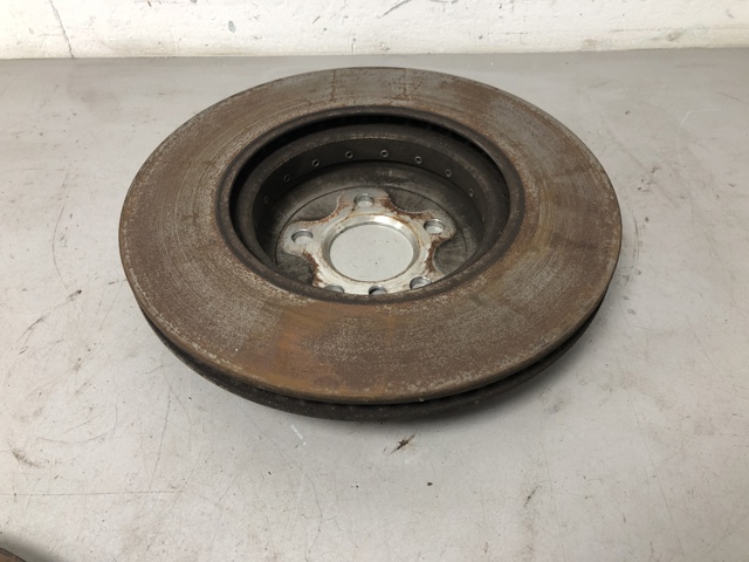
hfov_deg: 63.4
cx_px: 374
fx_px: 606
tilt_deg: -47.5
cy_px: 281
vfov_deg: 49.7
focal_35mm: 28
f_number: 1.8
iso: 40
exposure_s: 1/20
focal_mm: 4
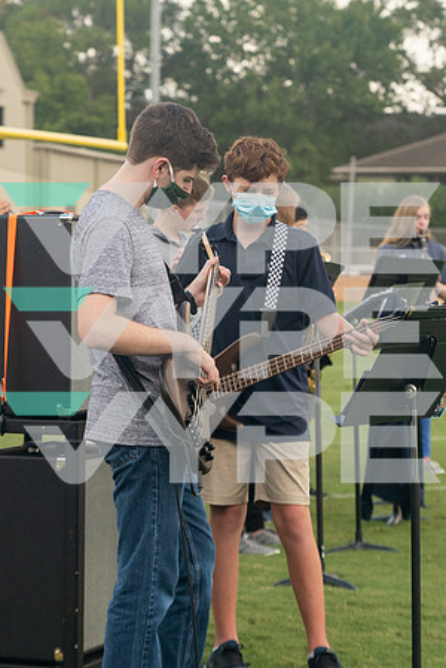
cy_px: 268
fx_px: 2335
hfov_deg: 10.9
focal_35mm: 126
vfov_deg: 16.3
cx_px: 204
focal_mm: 70
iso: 800
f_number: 3.5
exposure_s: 1/800
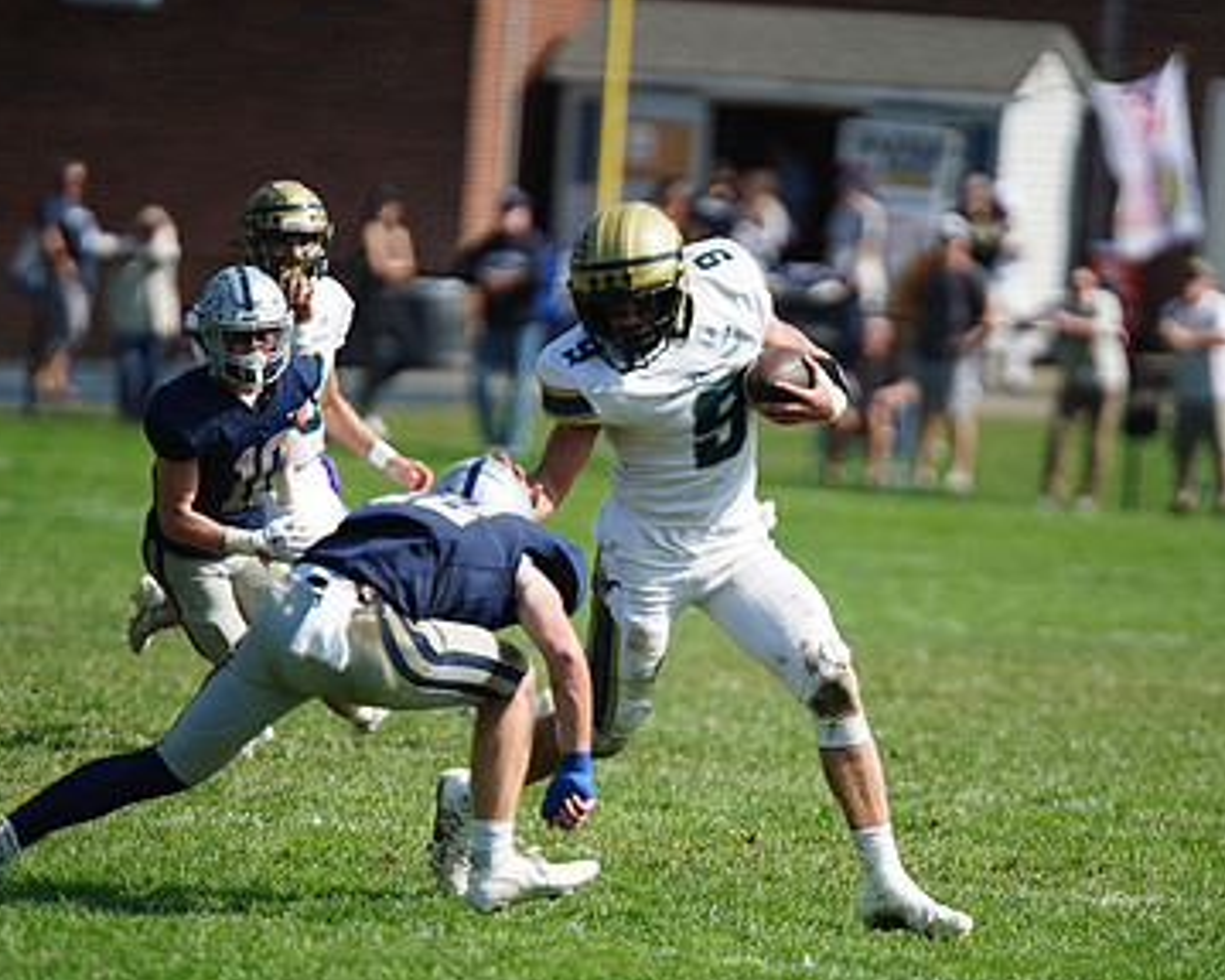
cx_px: 662
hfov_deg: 4.3
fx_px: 16492
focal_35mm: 455
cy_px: 572
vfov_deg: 3.4
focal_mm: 300
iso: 400
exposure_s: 1/5000
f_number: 2.8
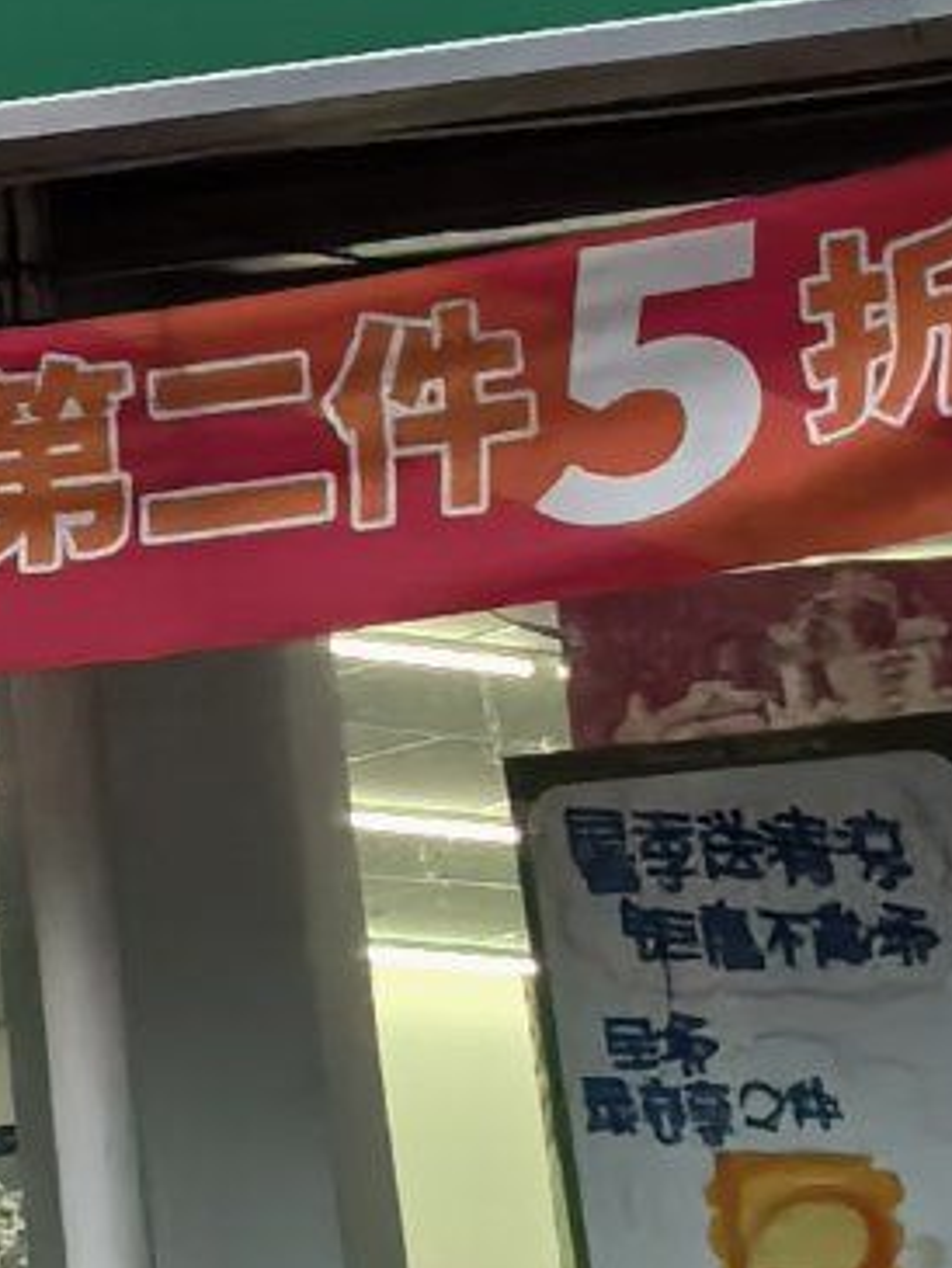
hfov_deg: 6.6
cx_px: -2022
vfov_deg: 9.6
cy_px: -311
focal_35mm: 202
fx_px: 7403
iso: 50
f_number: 2
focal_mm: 5.75
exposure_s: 1/172
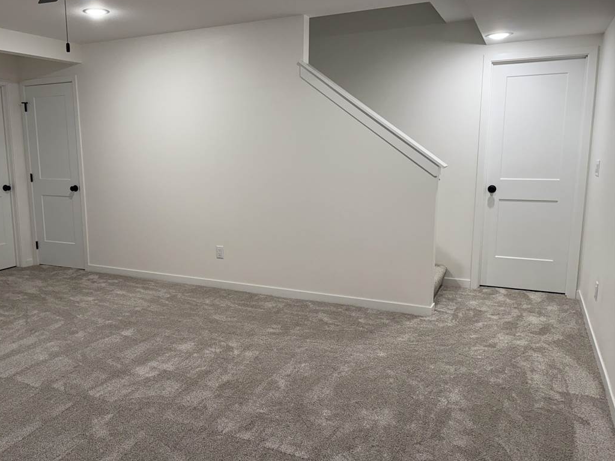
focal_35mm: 30
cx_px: 234
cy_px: 231
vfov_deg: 46.8
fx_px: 533
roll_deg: +0.5
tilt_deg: -8.6
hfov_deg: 59.3
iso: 160
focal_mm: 6.76
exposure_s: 1/120
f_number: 1.78
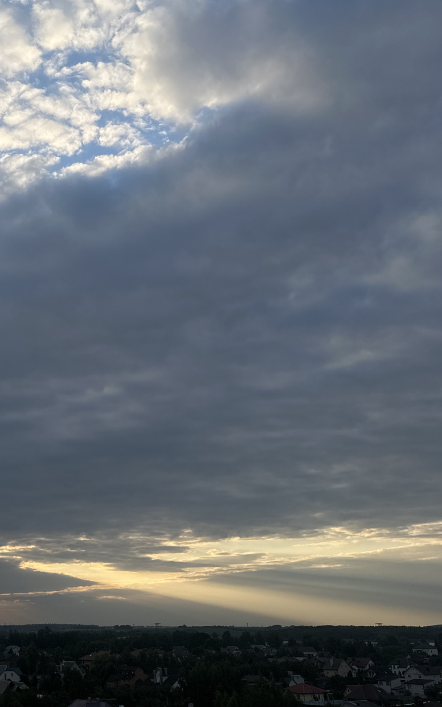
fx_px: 790
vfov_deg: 48.1
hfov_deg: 29.1
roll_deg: +0.3
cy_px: 317
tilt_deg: +21.4
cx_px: -9
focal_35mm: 41
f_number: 1.78
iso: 80
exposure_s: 1/2591
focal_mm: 6.86
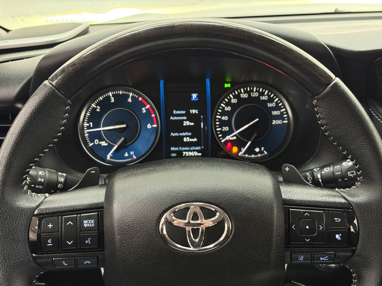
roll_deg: +0.3
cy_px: 143
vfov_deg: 30.3
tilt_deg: -22.8
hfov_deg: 39.7
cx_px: 191
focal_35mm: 48
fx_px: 530
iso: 500
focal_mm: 6.76
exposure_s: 1/40
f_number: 1.78
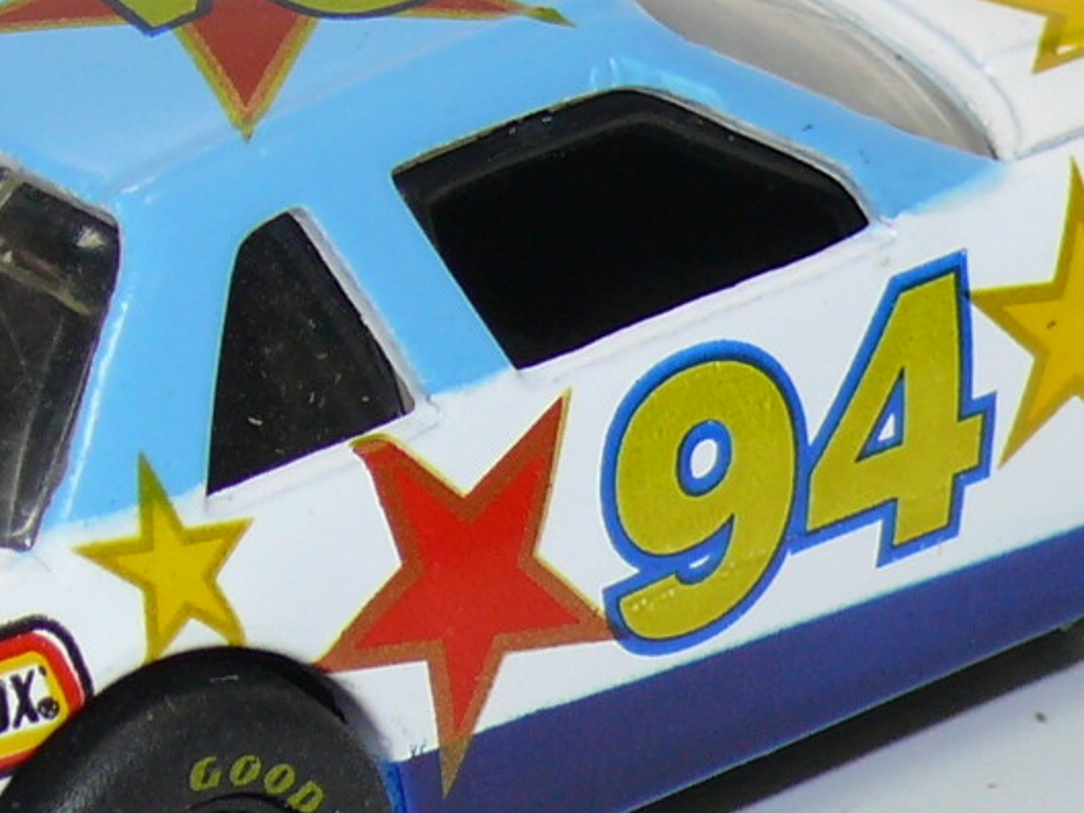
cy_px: 296
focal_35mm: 318
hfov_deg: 6.2
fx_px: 9958
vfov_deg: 4.7
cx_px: 472
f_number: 4
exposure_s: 1/30
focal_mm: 13.7
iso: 100
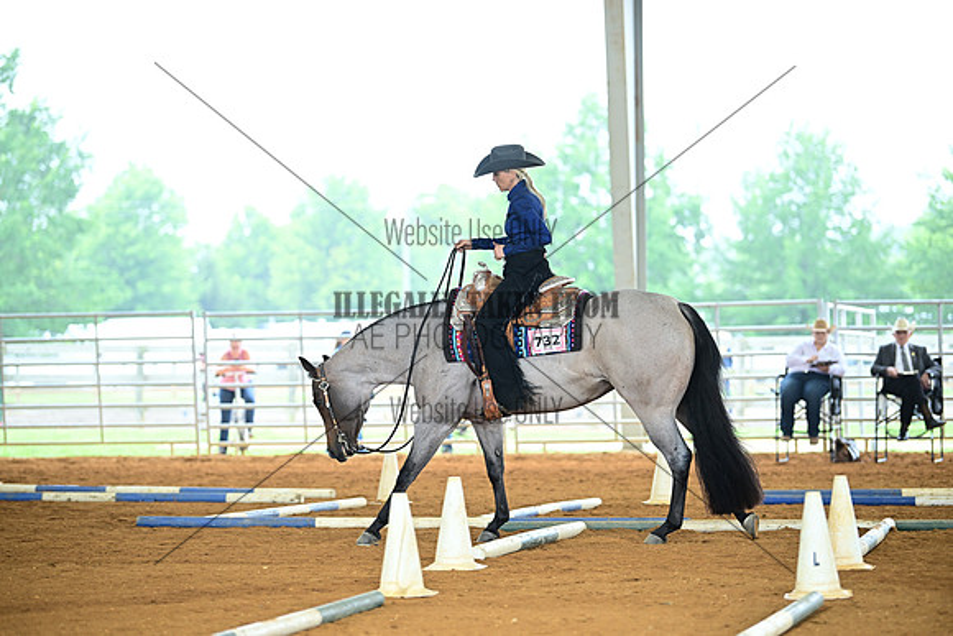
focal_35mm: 135
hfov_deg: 15.2
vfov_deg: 10.2
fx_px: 3574
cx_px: 476
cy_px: 318
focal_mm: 135
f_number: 2.8
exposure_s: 1/309
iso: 640
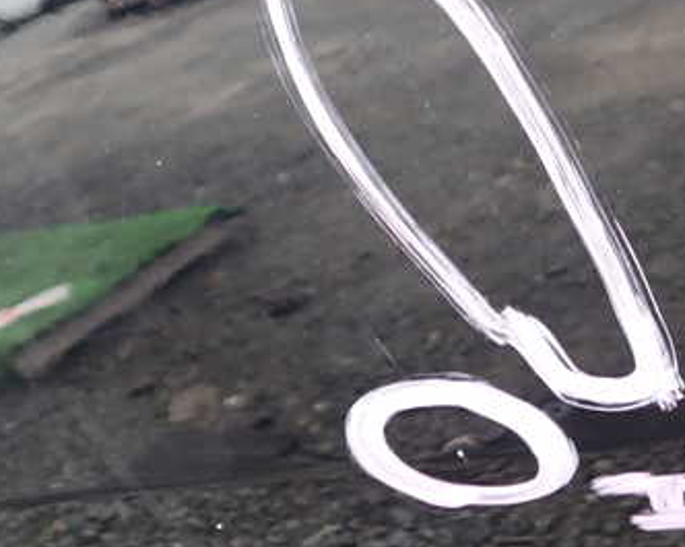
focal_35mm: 53
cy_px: 142
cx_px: 510
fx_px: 1074
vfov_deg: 28.2
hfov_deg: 34.7
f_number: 2.3
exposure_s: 1/60
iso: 125
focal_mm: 5.4
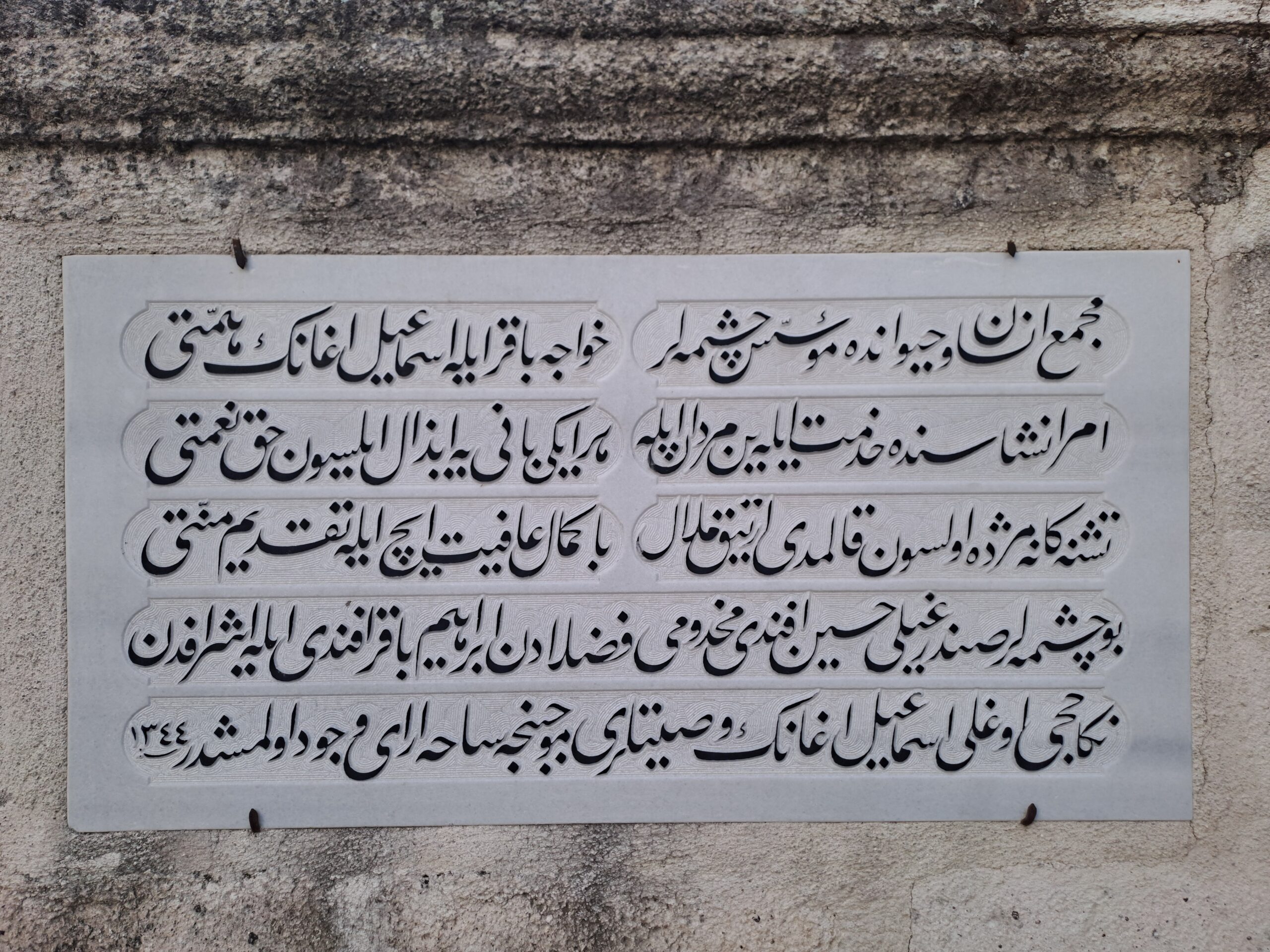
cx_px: 635
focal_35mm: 25
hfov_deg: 69.4
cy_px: 476
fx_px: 917
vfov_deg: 54.9
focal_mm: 4.65
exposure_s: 1/142
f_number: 1.8
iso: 32
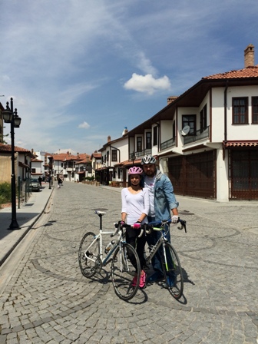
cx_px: 129
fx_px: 288
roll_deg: +1.7
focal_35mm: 29
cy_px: 172
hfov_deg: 48.2
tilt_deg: -1.3
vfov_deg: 61.7
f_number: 2.2
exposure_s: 1/3731
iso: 32
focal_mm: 4.15
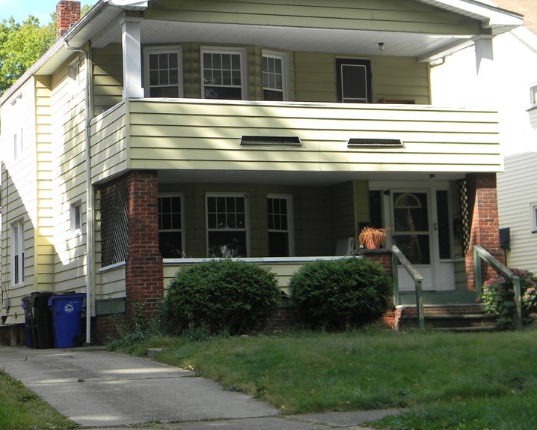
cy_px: 164
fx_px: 1239
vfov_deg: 19.6
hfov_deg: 24.4
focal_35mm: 78
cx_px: 254
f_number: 4.1
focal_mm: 10.1
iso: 80
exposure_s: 1/193
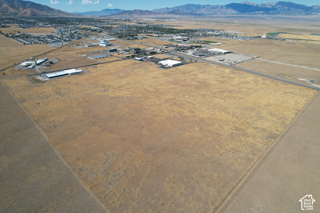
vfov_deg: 57.2
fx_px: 196
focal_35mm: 22
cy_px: 106
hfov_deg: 78.6
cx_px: 160
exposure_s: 1/2000
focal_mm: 8.38
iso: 100
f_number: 2.8
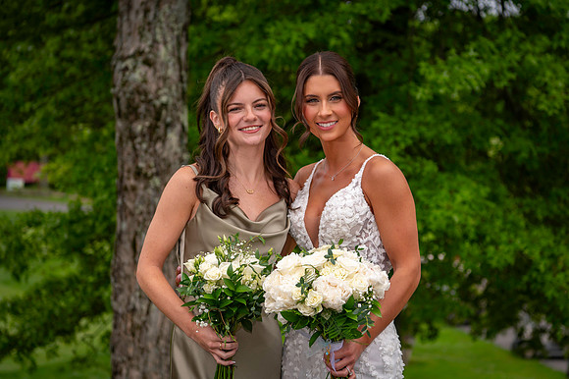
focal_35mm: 79
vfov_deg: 17.3
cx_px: 320
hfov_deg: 25.7
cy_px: 169
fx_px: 1244
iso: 200
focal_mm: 70
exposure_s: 1/1000
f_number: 4
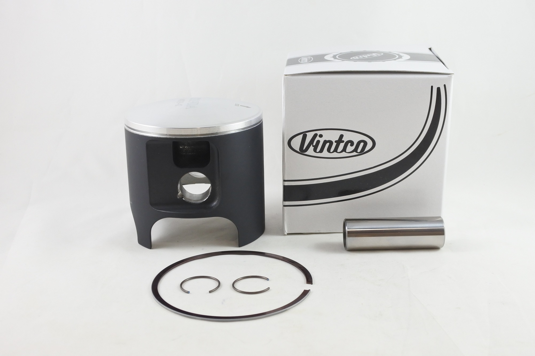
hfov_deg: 46.4
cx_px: 268
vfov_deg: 31.9
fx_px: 624
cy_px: 178
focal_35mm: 42
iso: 560
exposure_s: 1/125
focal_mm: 15.7
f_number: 4.2
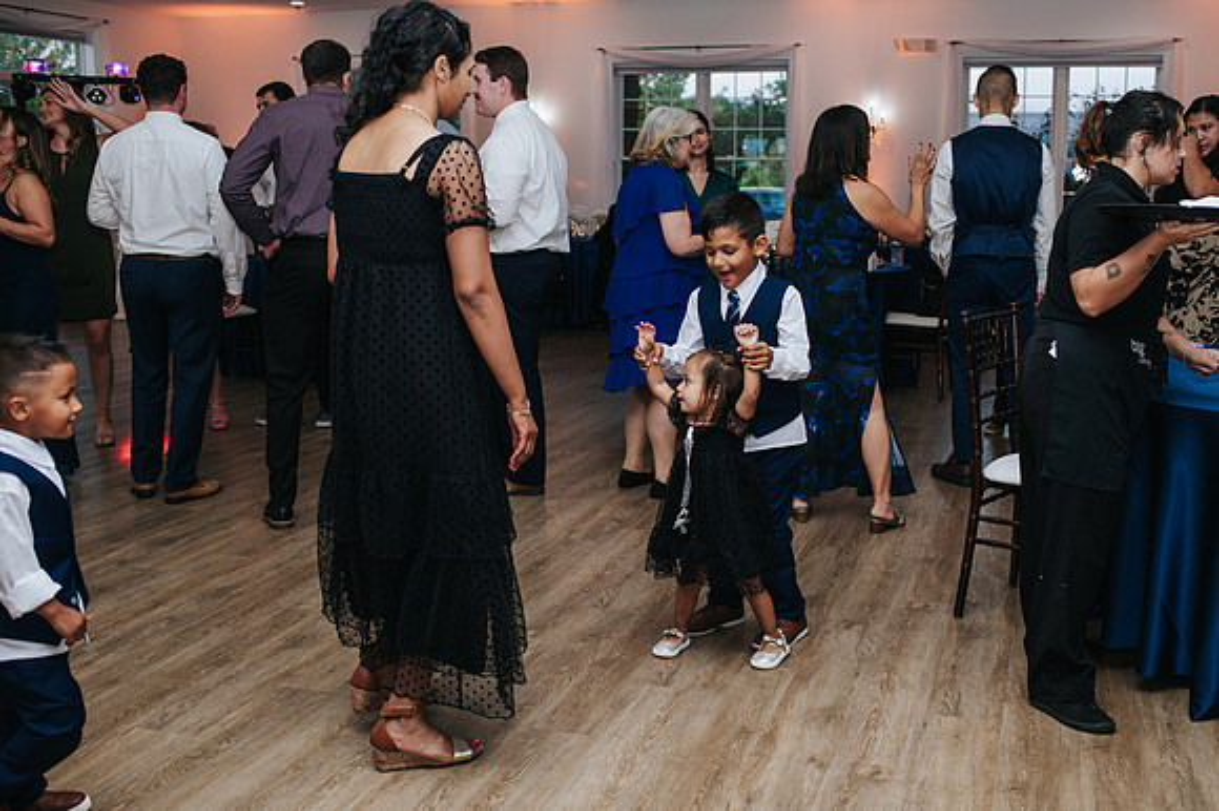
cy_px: 406
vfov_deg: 33.5
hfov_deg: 48.5
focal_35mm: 40
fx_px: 1350
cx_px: 694
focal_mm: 35
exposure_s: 1/200
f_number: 3.2
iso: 800
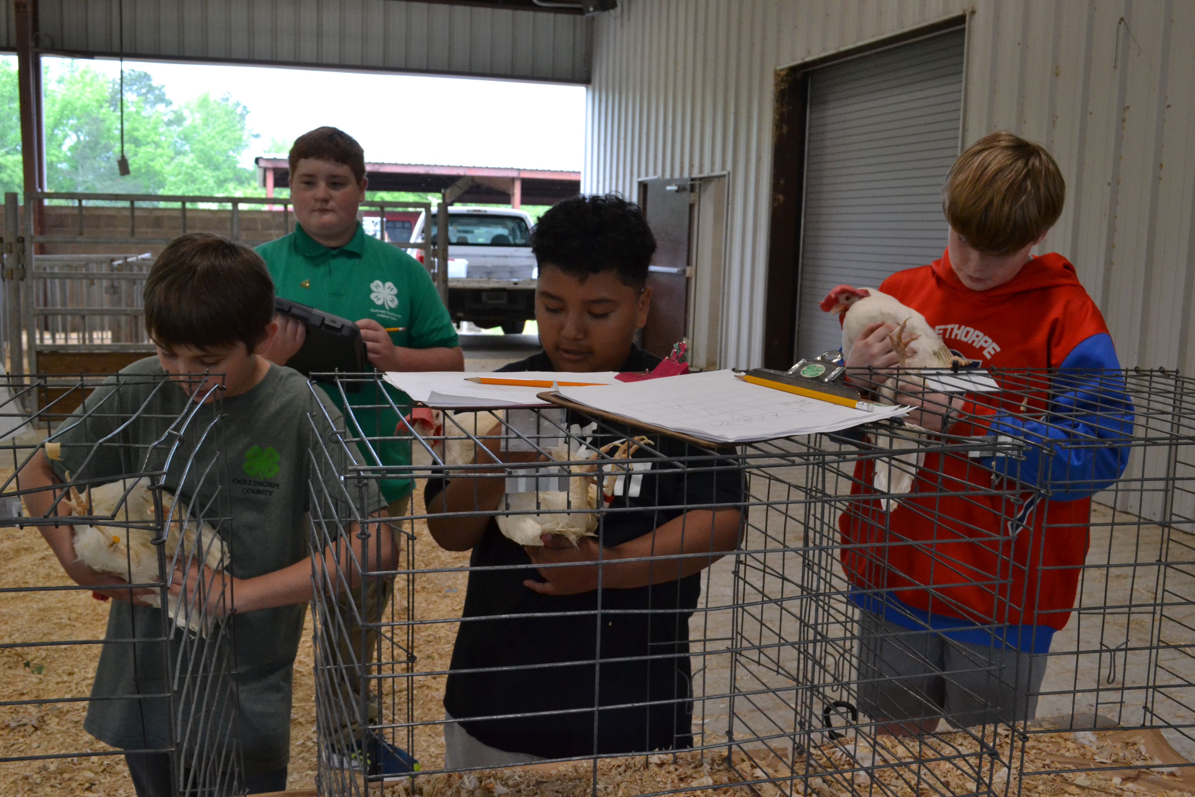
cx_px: 598
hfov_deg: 57.2
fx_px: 1095
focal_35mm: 33
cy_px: 398
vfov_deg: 40.0
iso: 1600
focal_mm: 22
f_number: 9
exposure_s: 1/60
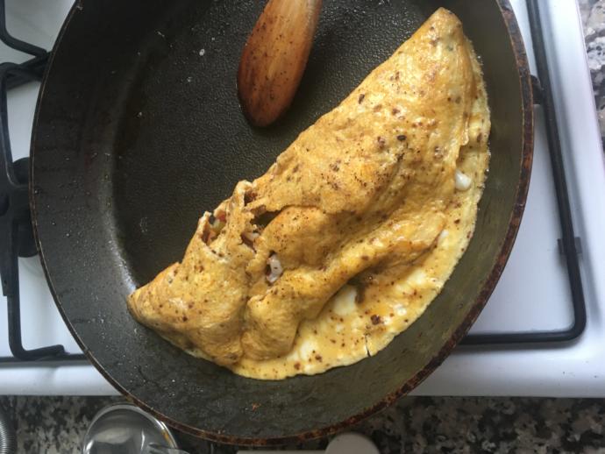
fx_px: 507
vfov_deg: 48.3
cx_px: 302
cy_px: 227
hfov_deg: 61.6
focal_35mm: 29
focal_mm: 4.15
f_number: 2.2
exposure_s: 1/33
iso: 160
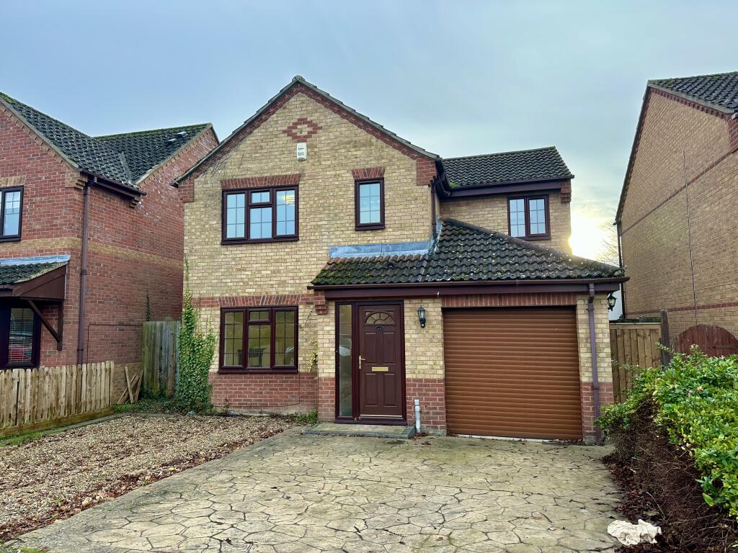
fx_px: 512
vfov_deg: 56.8
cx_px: 369
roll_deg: +1.2
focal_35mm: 24
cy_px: 276
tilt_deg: +5.8
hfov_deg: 71.6
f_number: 1.78
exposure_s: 1/412
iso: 80
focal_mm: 6.86
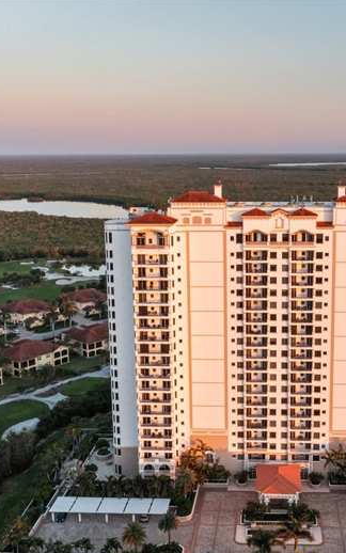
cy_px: 282
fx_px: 663
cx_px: 243
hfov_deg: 28.9
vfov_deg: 45.3
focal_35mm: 44
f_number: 7.1
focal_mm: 10.26
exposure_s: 1/50
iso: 800
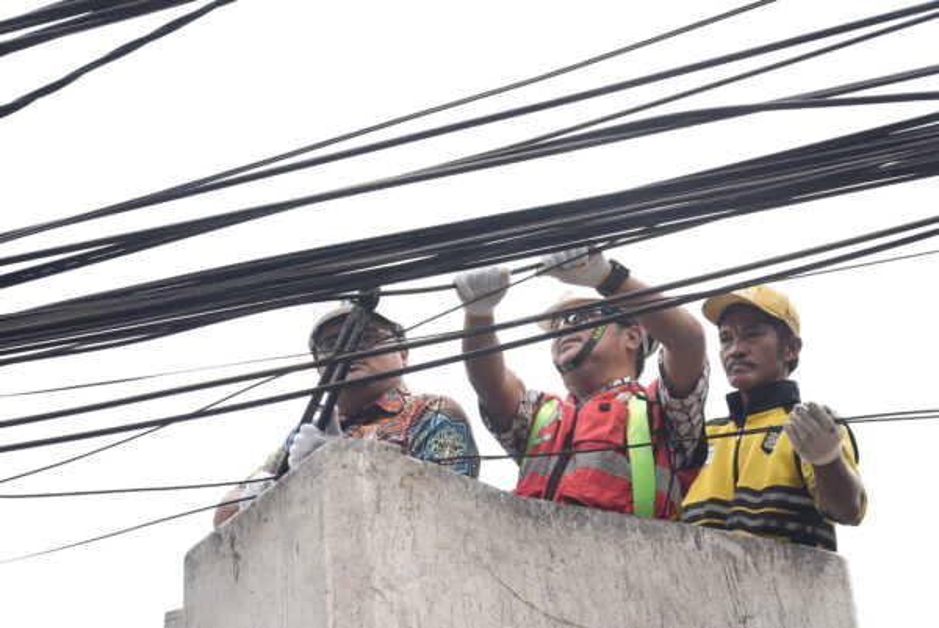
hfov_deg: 20.2
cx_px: 470
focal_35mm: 101
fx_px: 2636
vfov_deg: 13.6
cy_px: 314
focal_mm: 101
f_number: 5.6
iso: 2000
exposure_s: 1/1600
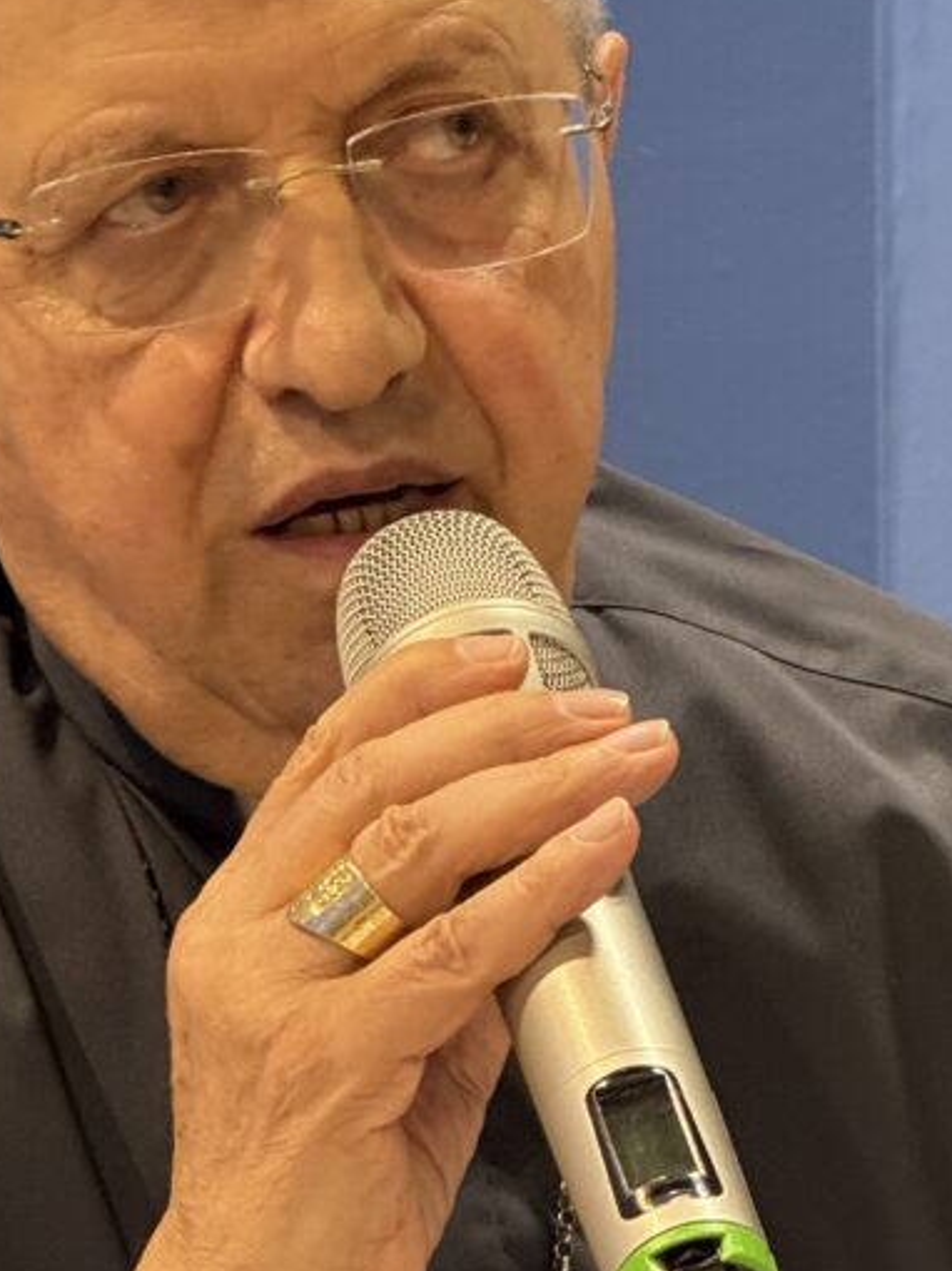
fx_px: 9909
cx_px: 478
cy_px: 477
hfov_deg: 5.5
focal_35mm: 270
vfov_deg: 7.3
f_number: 2.8
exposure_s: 1/50
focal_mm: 15.66
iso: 250
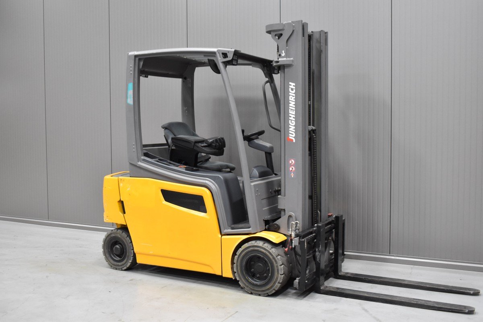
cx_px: 242
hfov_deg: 49.6
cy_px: 161
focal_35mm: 39
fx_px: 523
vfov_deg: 34.2
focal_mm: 26
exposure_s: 1/40
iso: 1600
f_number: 5
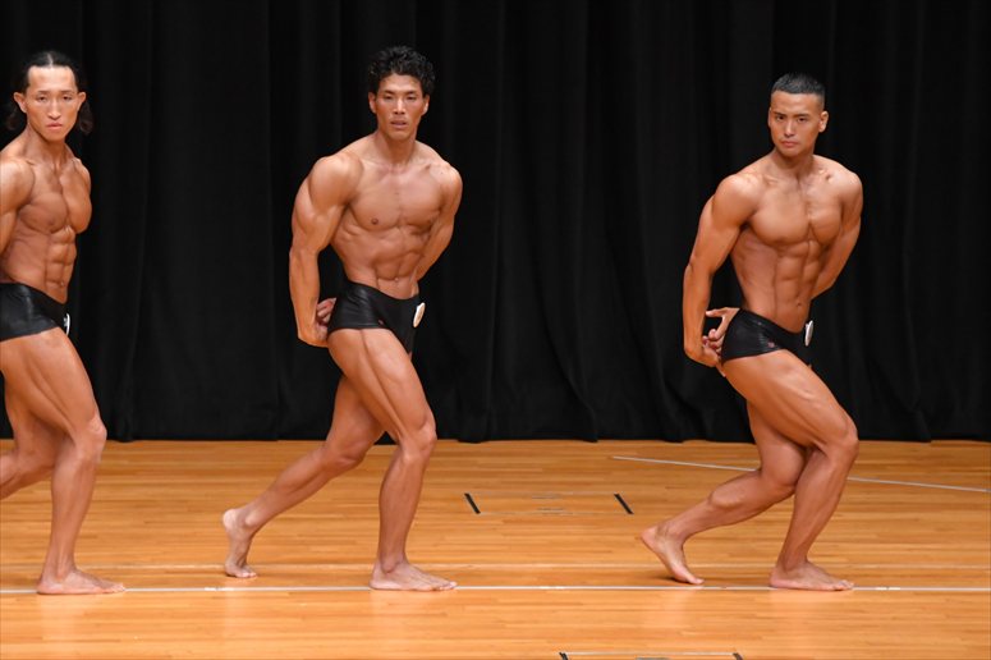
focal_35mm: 285
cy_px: 330
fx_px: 7842
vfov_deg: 4.8
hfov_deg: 7.2
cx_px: 496
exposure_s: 1/400
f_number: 5.6
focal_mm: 190
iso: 4000
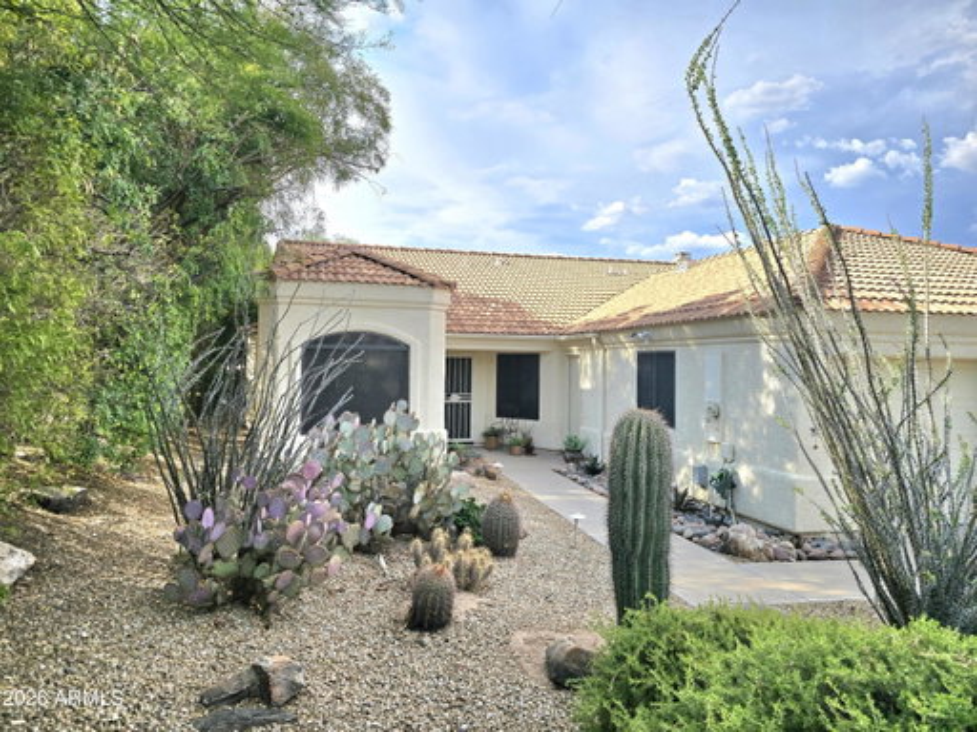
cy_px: 366
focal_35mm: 23
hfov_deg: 73.9
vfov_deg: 58.9
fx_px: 649
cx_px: 488
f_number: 1.7
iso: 12
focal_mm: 6.3
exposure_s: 1/769
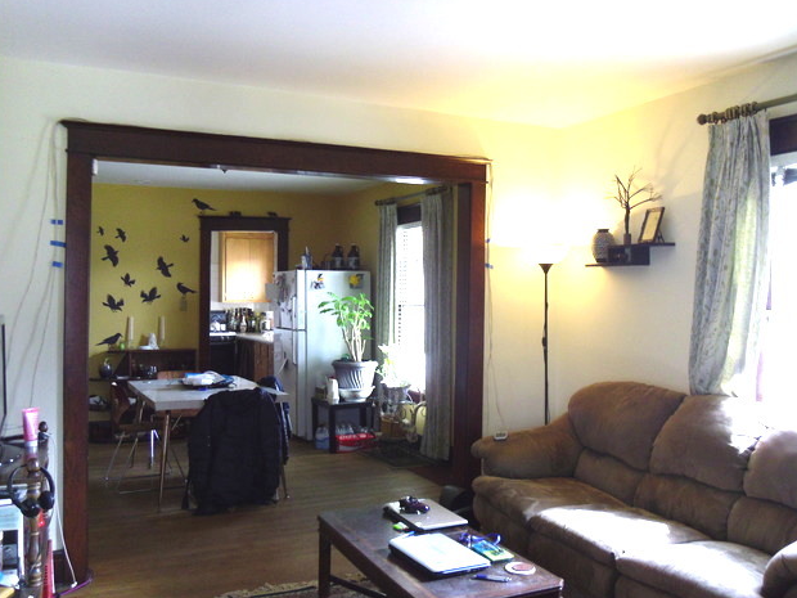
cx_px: 397
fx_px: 737
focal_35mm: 32
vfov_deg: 44.2
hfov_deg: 56.8
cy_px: 302
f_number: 3.3
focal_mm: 5.6
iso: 200
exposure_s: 1/22
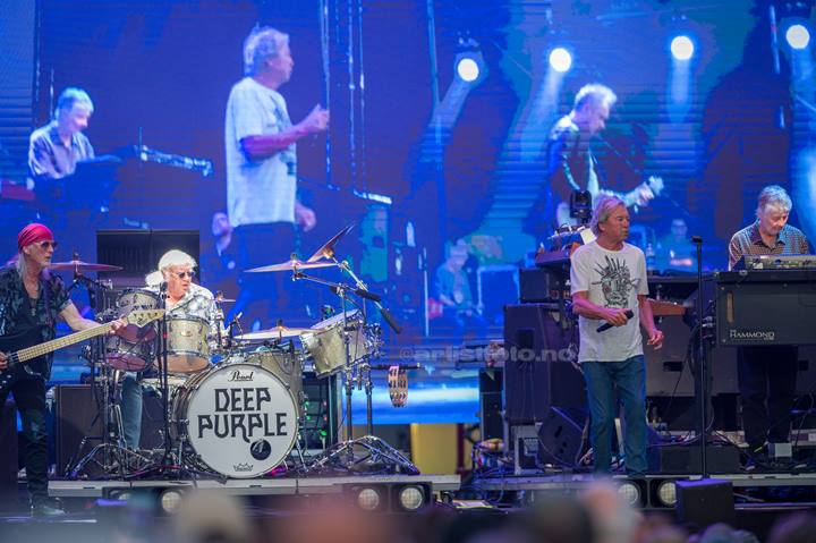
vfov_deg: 4.6
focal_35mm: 300
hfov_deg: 6.9
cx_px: 408
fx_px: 6795
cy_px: 272
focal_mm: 300
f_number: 2.8
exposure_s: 1/1250
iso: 1000
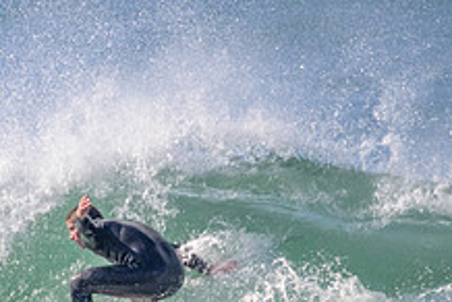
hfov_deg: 1.0
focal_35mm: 2124
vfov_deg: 0.6
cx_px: 25
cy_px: 351
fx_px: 26704
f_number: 11
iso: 1250
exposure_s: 1/2000
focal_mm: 800
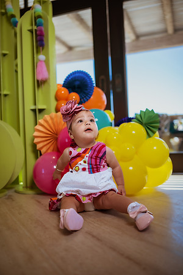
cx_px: 92
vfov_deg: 54.4
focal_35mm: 35
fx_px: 267
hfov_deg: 37.9
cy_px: 138
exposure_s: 1/1250
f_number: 1.8
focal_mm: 35
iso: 160
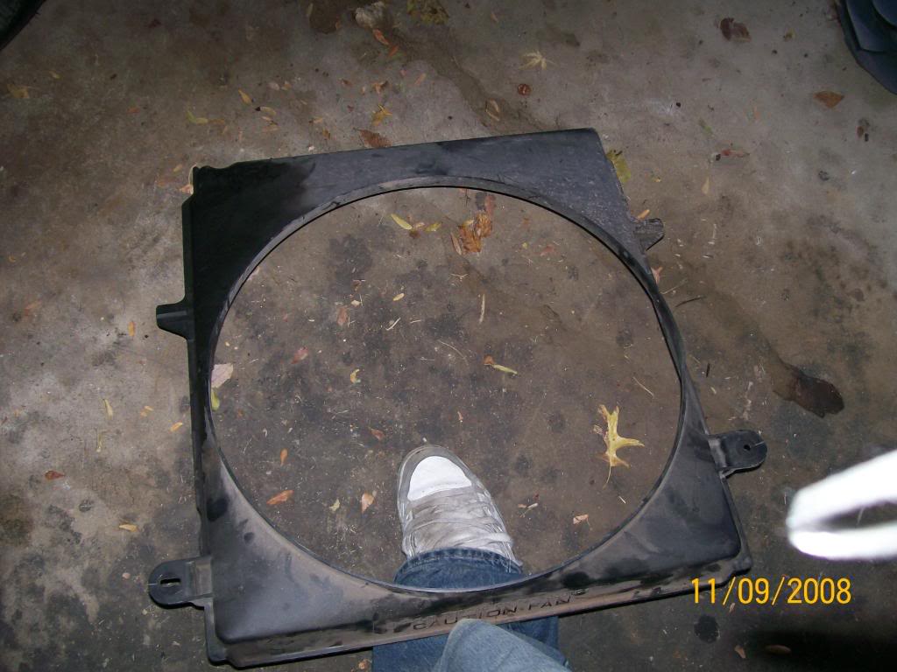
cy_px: 336
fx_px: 933
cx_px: 448
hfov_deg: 51.4
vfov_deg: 39.7
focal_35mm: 36
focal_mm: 6
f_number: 2.7
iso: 80
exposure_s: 1/64
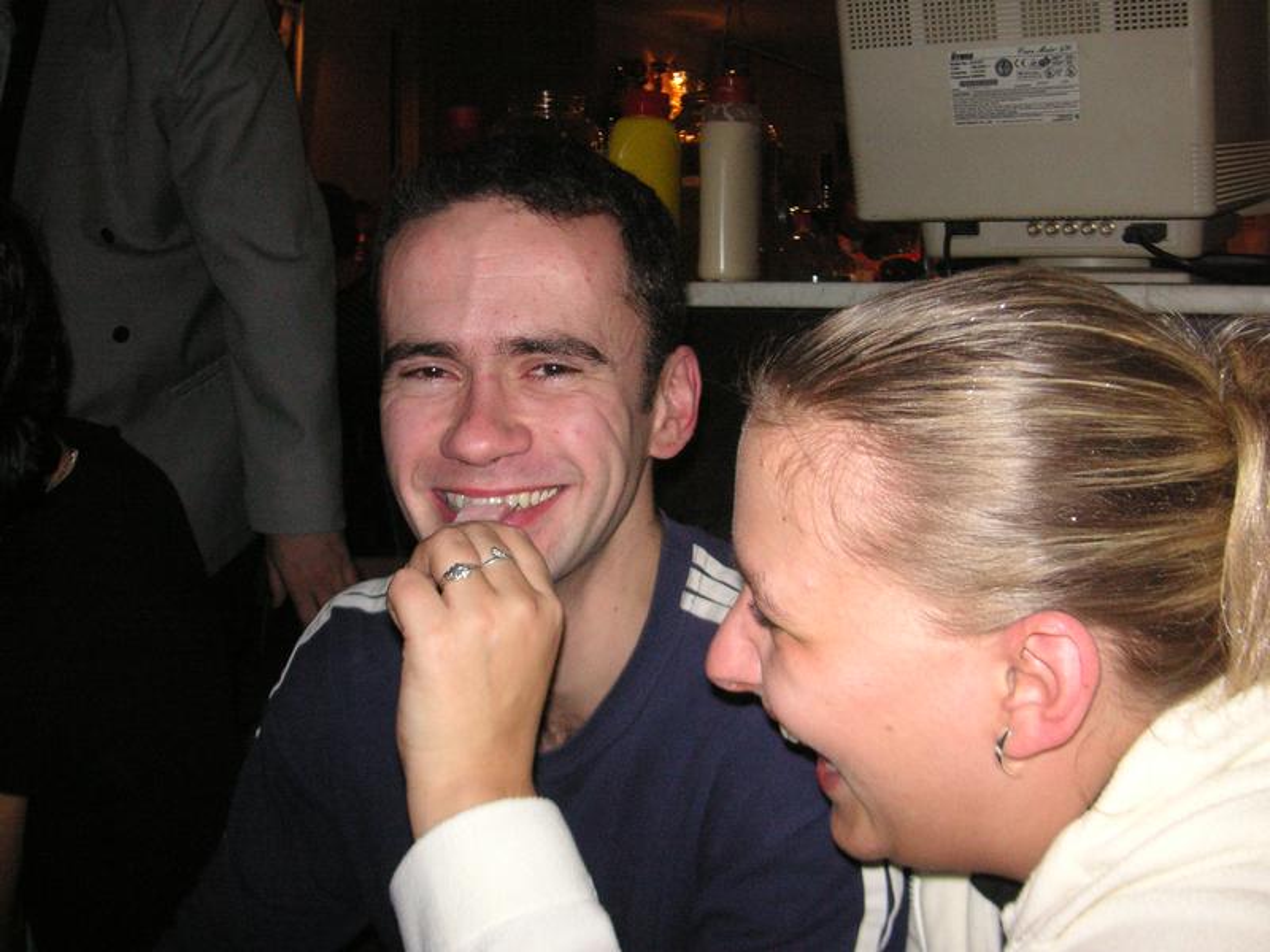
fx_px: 1357
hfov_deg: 50.1
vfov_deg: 38.7
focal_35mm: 37
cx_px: 635
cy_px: 476
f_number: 2.8
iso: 160
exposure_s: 1/45
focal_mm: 6.1
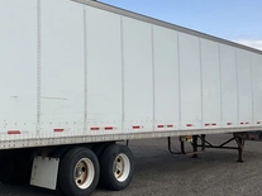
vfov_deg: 26.0
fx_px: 424
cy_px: 76
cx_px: 75
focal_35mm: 56
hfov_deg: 33.9
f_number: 1.8
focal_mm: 3
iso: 25
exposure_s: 1/1786
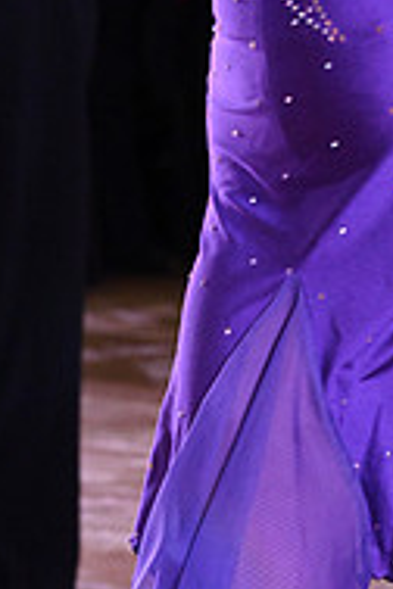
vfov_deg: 5.8
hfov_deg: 3.9
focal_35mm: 353
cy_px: -150
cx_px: 560
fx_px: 5780
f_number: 8
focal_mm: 115
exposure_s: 1/320
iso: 5000
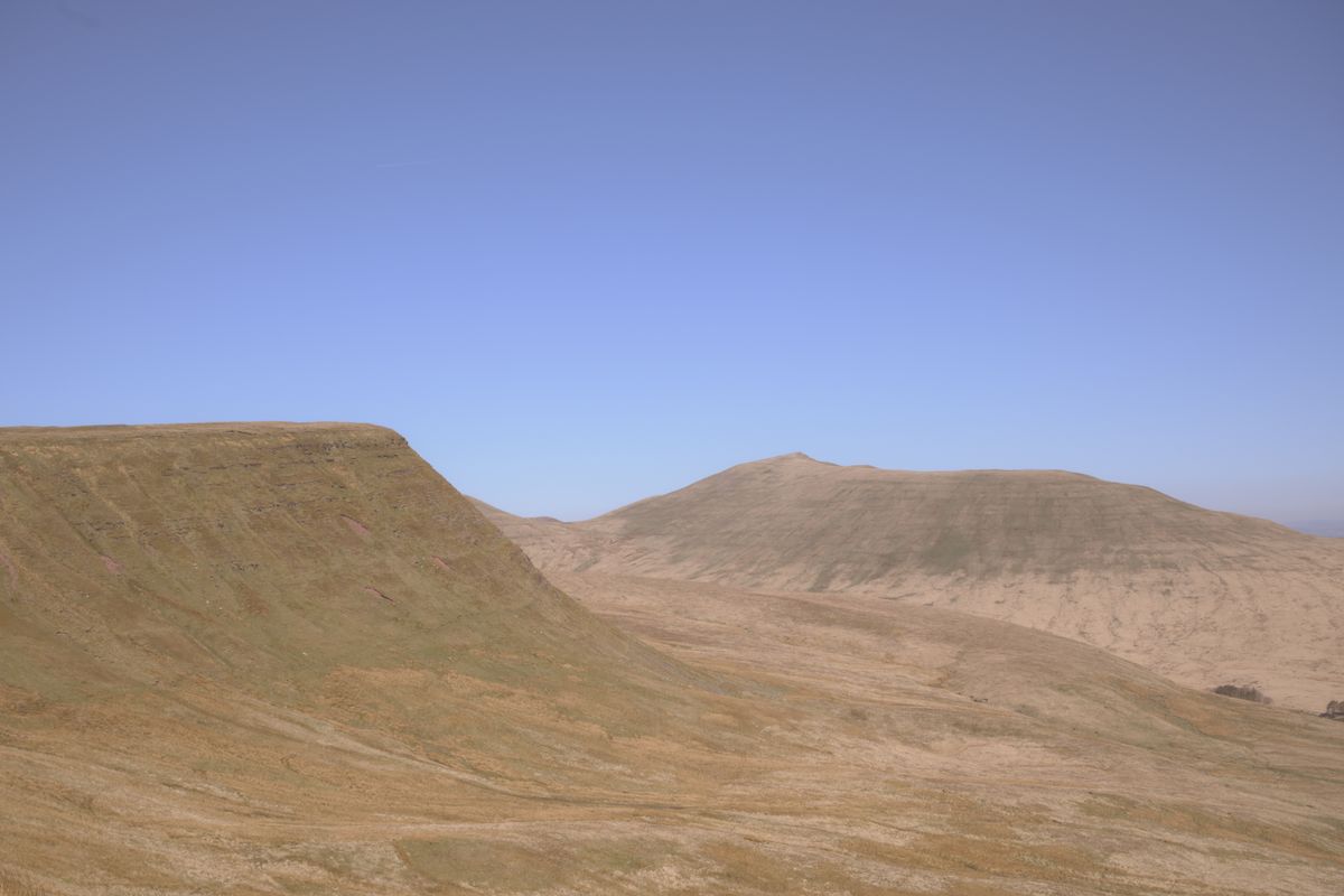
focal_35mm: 45
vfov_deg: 29.9
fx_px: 1680
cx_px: 672
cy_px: 448
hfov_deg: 43.6
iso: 180
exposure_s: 1/800
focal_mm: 45
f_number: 8
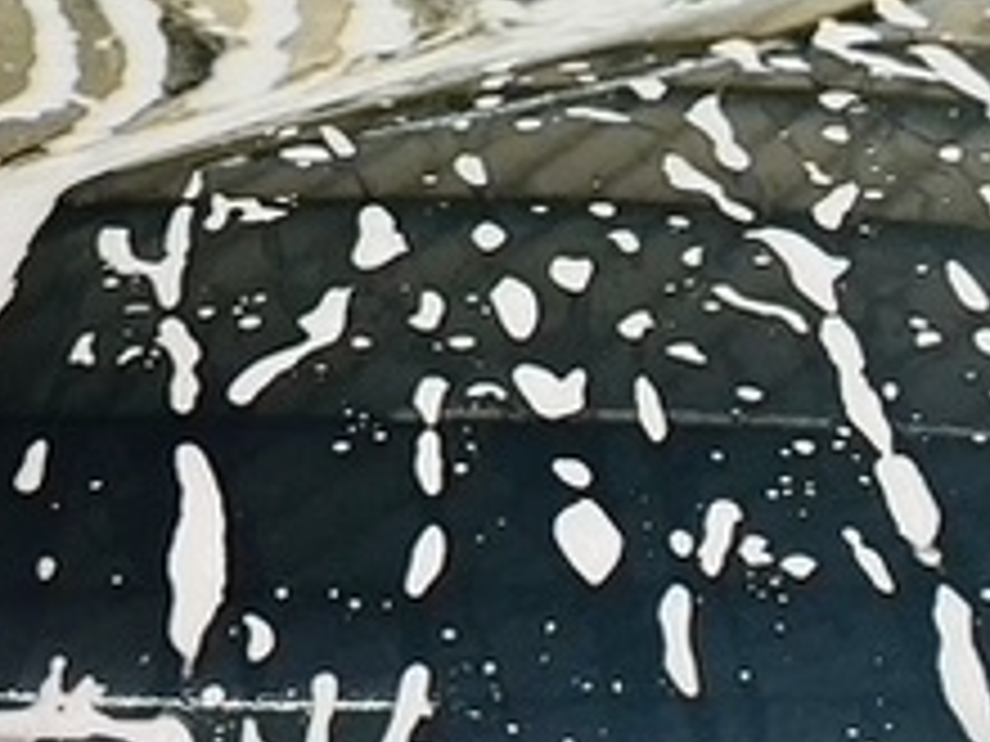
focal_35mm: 121
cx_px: 4
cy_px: 1057
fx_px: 3461
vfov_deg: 11.8
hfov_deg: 16.0
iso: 64
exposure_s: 1/121
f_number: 1.5
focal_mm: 5.7
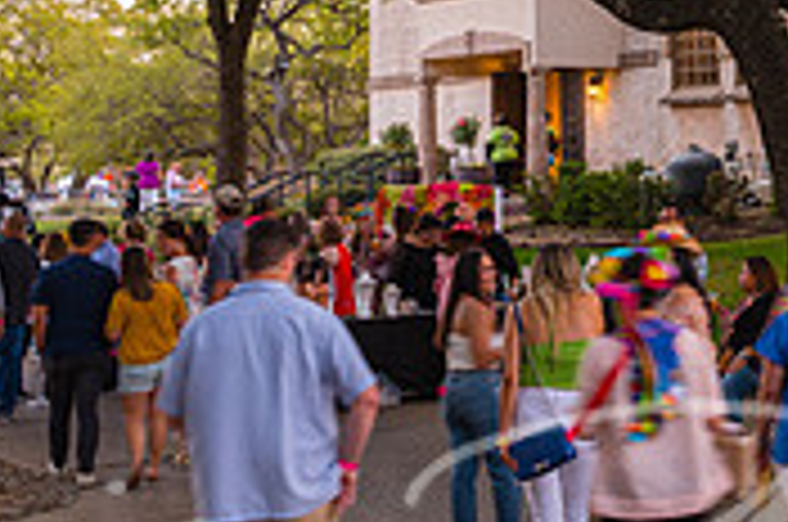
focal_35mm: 83
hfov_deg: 23.1
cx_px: 851
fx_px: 1813
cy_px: 72
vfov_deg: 16.2
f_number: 4
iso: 80
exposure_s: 1/5
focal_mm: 25
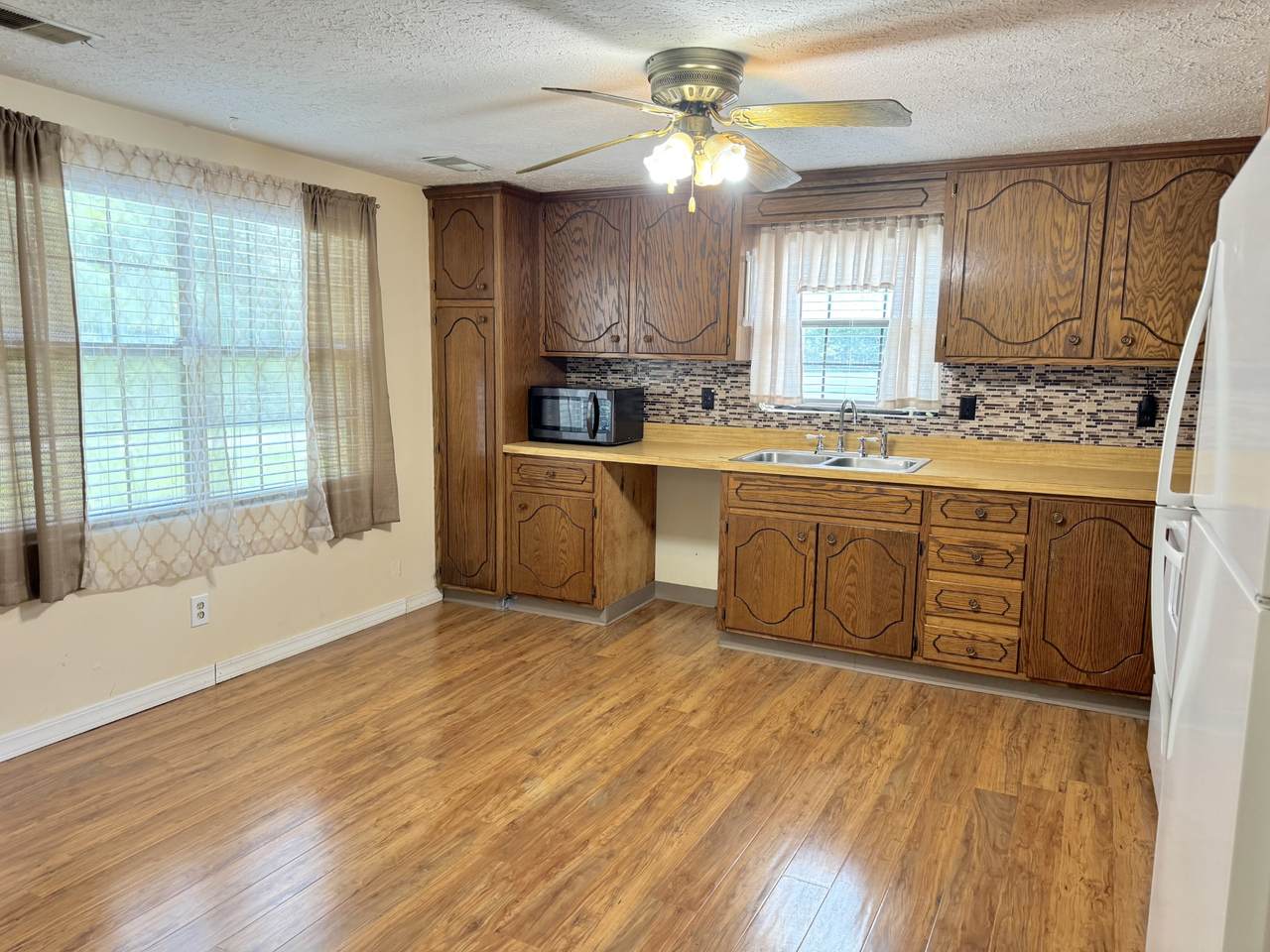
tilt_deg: -8.0
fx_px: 881
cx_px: 635
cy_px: 476
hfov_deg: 71.6
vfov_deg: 56.8
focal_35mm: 24
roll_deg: -1.6
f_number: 1.78
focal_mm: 6.76
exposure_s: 1/120
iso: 200
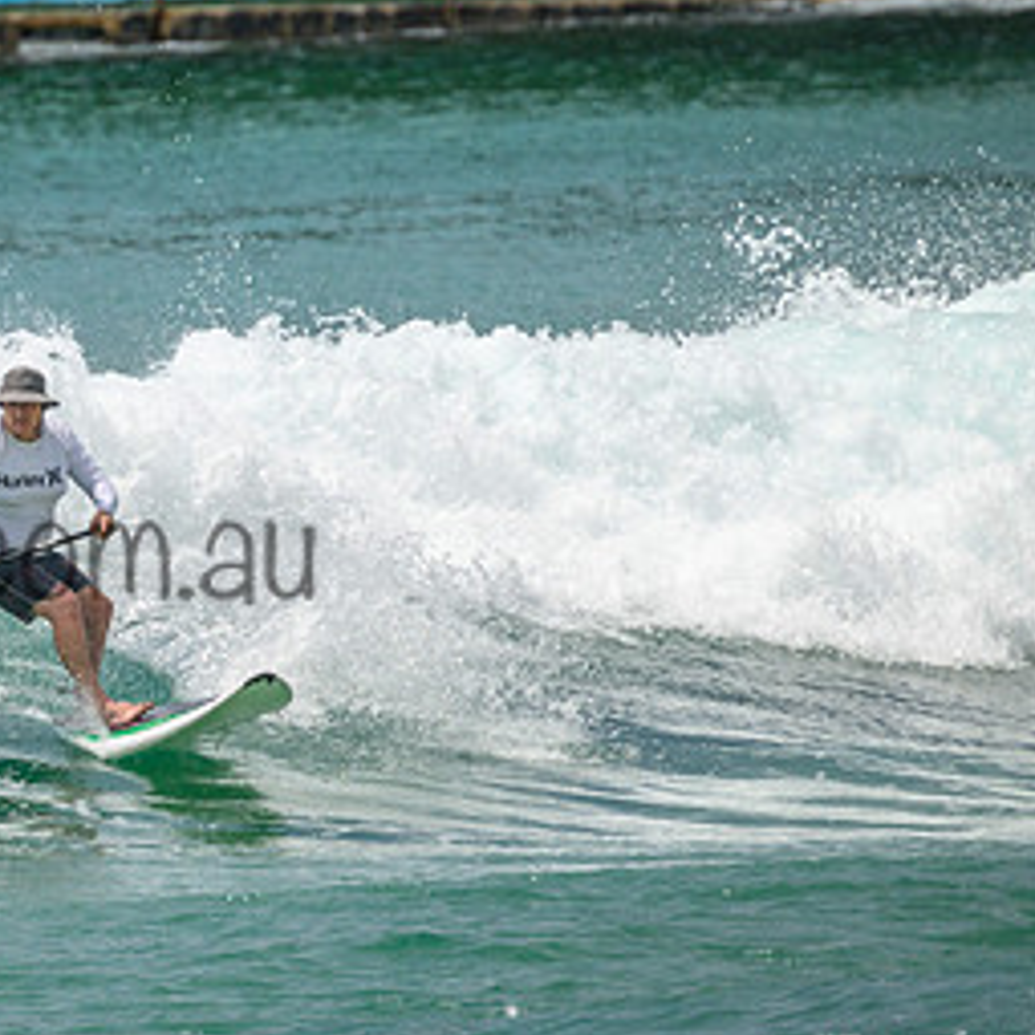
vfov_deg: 1.1
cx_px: -114
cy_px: 505
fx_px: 52331
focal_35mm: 1547
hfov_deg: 1.1
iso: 500
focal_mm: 800
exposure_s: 1/2000
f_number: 11
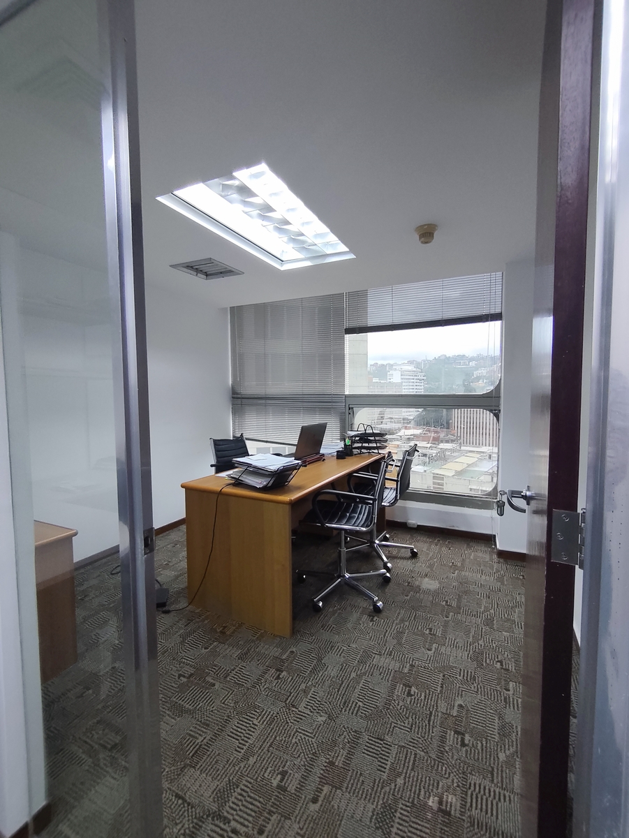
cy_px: 419
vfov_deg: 98.1
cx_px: 314
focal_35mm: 15
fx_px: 363
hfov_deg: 81.8
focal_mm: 1.65
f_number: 2.2
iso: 160
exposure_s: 1/50
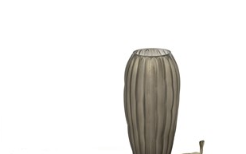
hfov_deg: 26.1
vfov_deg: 16.5
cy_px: 95
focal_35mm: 79
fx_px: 530
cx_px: 155
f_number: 18
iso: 100
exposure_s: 1/100
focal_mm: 40
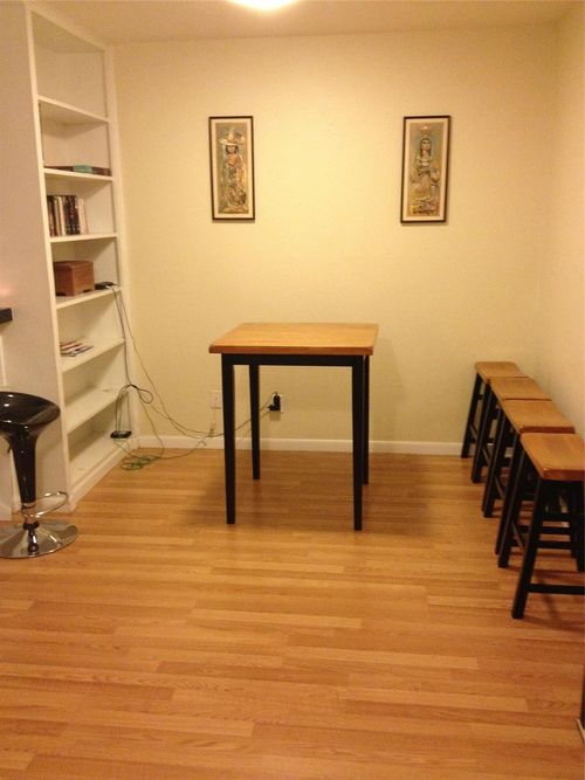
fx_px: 789
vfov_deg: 52.6
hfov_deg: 40.7
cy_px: 390
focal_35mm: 35
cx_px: 292
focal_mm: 4.28
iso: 320
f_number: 2.4
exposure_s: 1/20
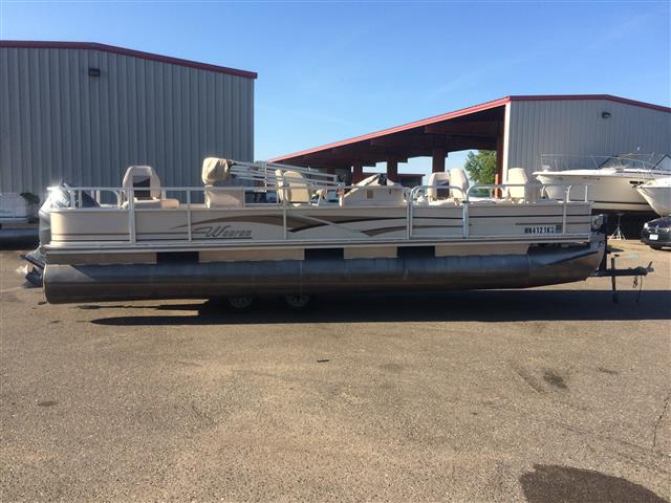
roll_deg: -0.2
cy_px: 252
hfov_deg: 61.7
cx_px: 336
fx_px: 562
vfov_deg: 48.2
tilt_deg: -5.8
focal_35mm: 29
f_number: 2.2
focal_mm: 4.15
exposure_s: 1/1208
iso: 32
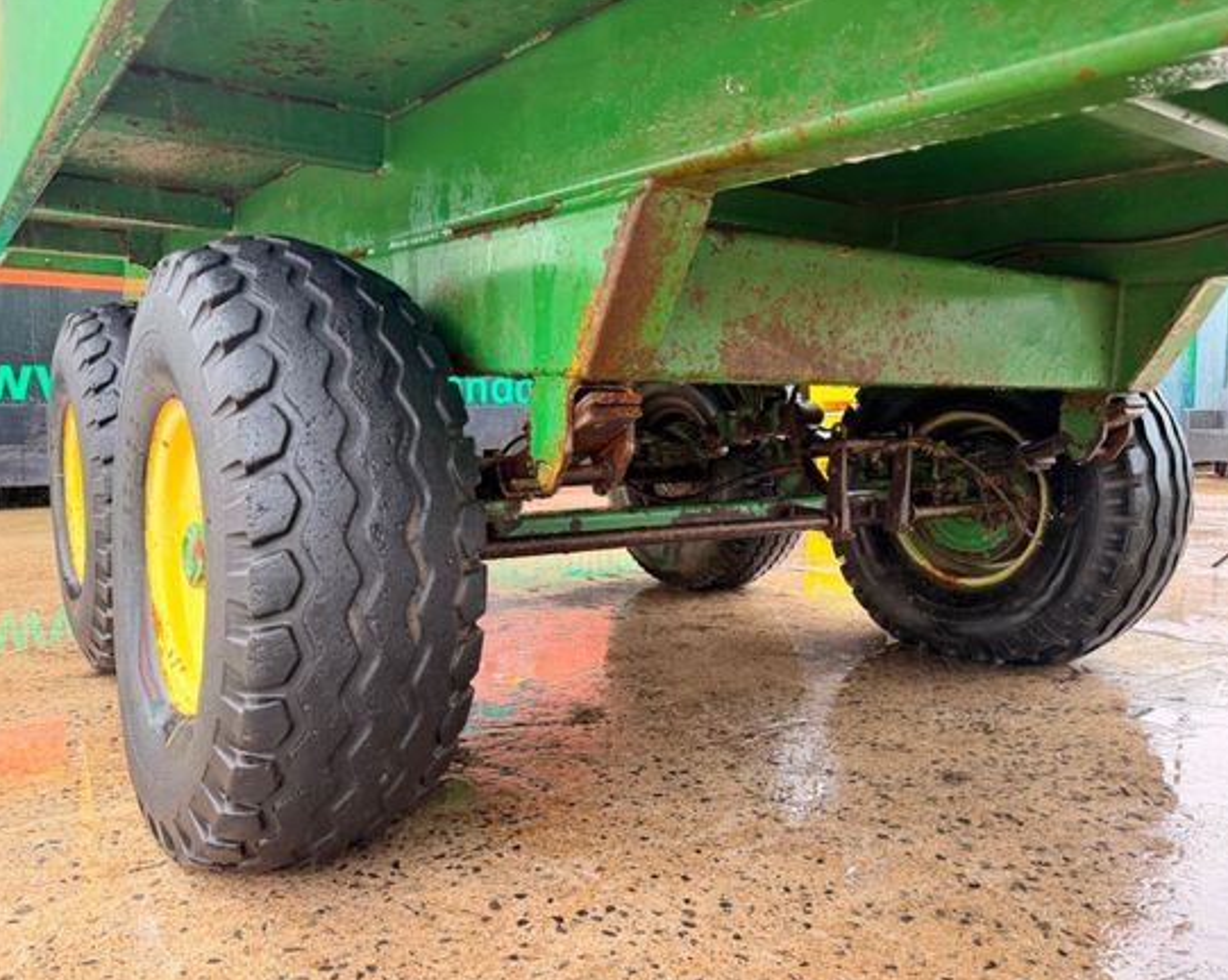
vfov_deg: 54.9
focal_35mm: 26
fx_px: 944
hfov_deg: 66.1
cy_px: 497
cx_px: 599
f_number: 1.78
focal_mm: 6.76
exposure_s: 1/129
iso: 200
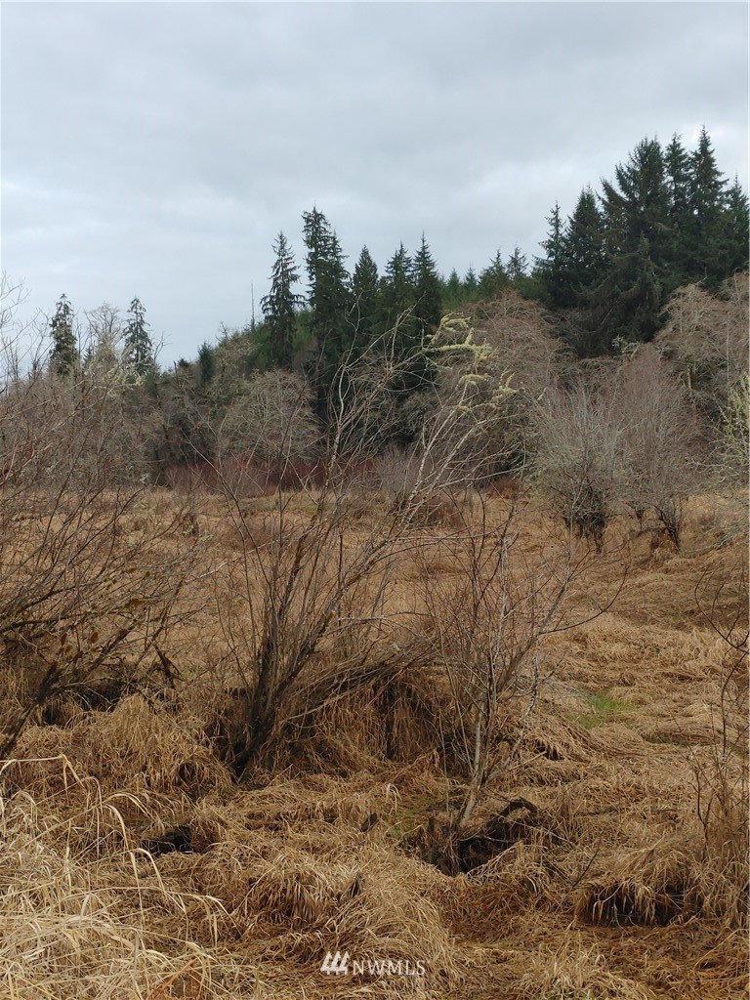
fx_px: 1502
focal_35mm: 52
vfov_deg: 36.8
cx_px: 375
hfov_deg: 28.0
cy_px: 500
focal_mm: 4.81
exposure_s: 1/120
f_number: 1.8
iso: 100
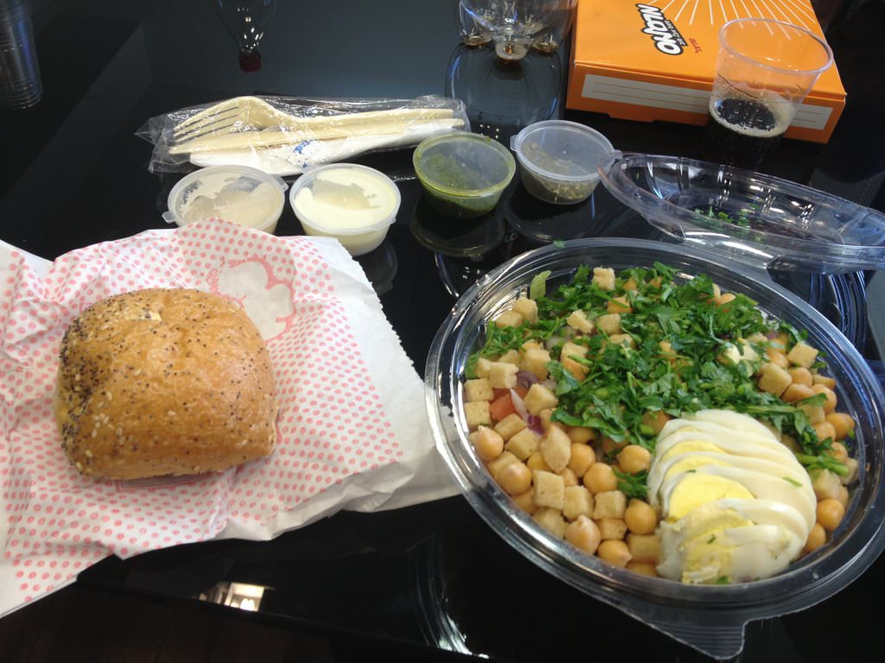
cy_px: 332
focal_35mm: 35
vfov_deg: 40.7
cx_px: 442
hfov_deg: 52.6
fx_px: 895
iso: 50
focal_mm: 4.28
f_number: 2.4
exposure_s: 1/30
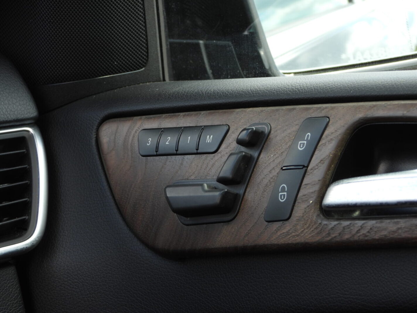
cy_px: 156
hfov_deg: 12.7
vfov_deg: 9.6
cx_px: 208
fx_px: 1867
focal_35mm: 155
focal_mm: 27.9
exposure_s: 1/80
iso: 100
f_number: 4
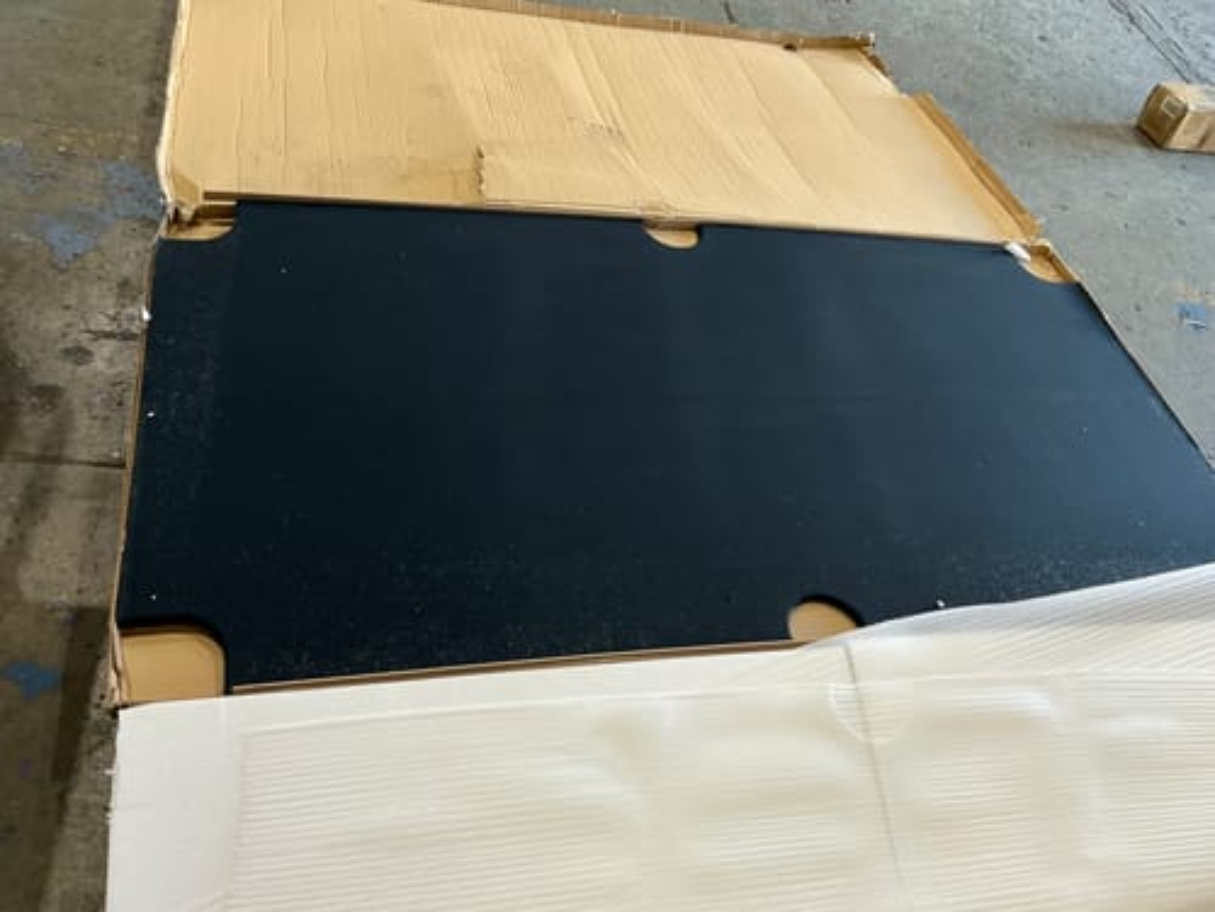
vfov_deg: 49.7
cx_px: 608
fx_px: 983
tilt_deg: -46.6
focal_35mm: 28
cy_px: 456
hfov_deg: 63.4
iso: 64
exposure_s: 1/50
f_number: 1.8
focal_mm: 3
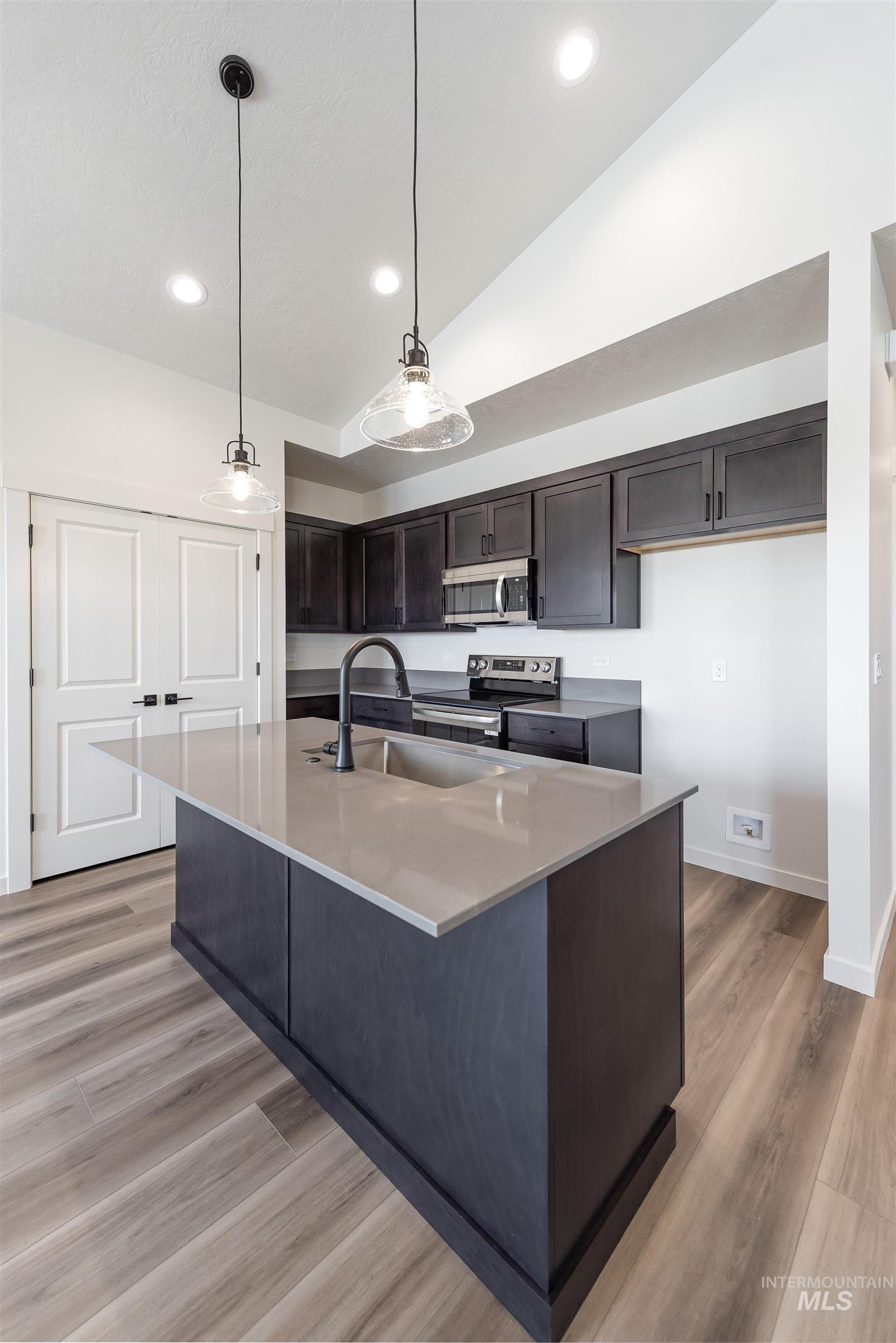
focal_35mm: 14
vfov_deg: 104.2
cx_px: 448
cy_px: 672
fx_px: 522
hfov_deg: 81.3
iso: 1000
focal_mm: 14
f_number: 4.5
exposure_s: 1/80
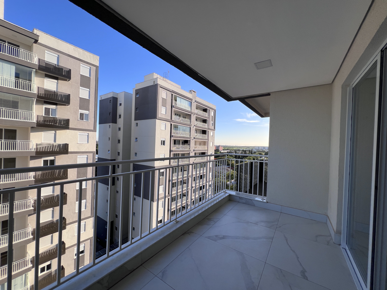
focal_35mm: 13
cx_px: 194
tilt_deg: -0.4
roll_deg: -1.8
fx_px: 145
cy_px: 145
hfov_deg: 106.2
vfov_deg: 89.9
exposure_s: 1/919
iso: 32
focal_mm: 1.57
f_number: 1.8
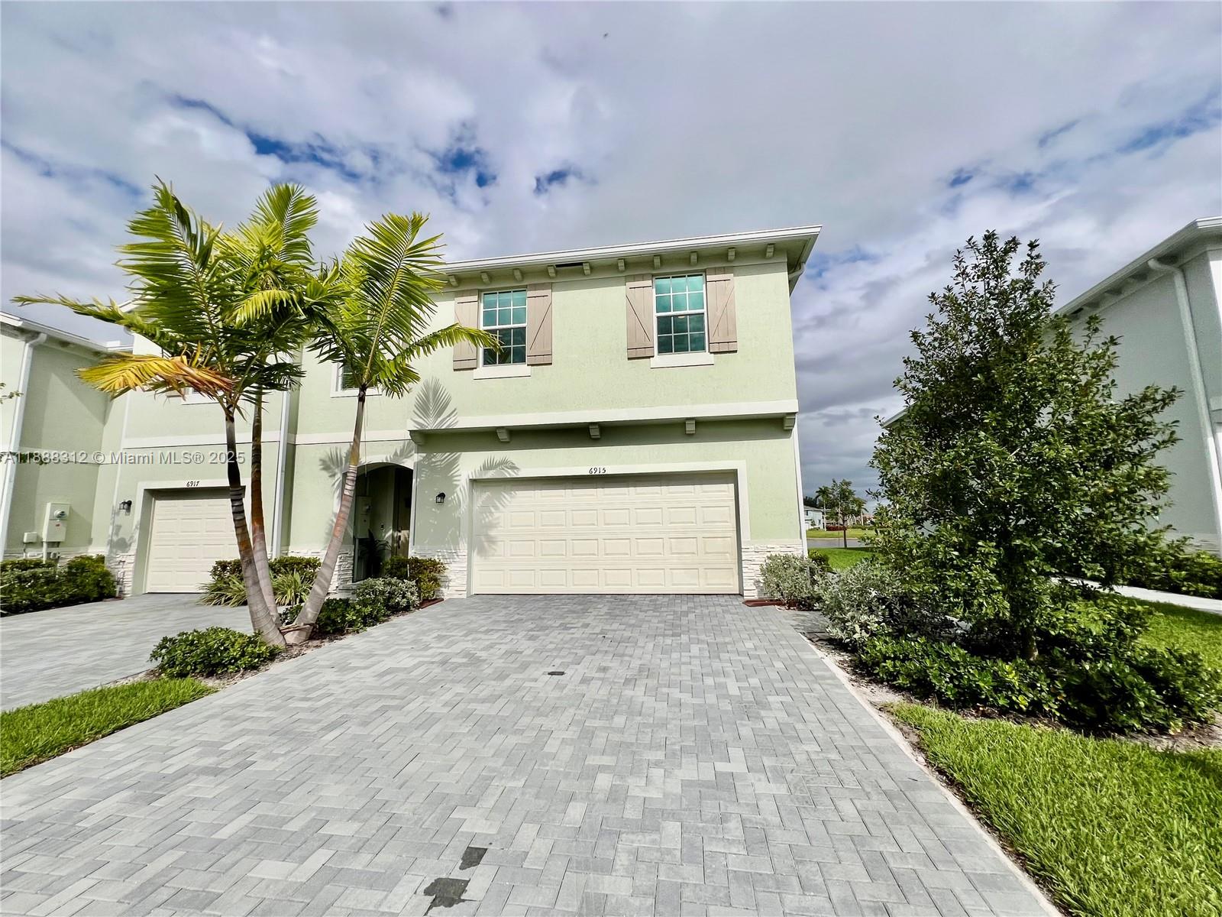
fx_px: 459
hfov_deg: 106.2
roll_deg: +1.6
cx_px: 611
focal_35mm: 13
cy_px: 458
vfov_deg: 89.9
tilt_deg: +8.3
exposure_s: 1/6494
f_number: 1.8
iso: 40
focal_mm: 1.57
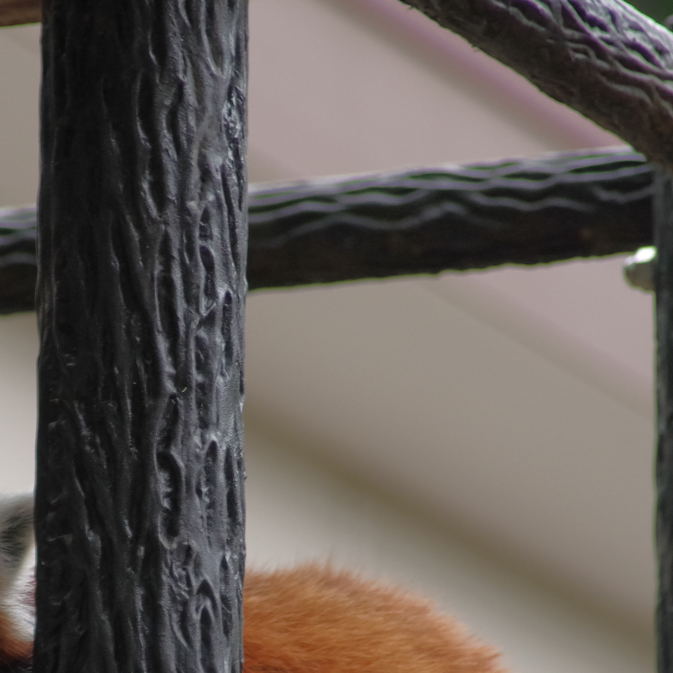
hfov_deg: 3.0
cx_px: 151
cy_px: 498
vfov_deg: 3.0
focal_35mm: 580
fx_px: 12758
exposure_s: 1/250
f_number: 5.6
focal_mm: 200
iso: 800
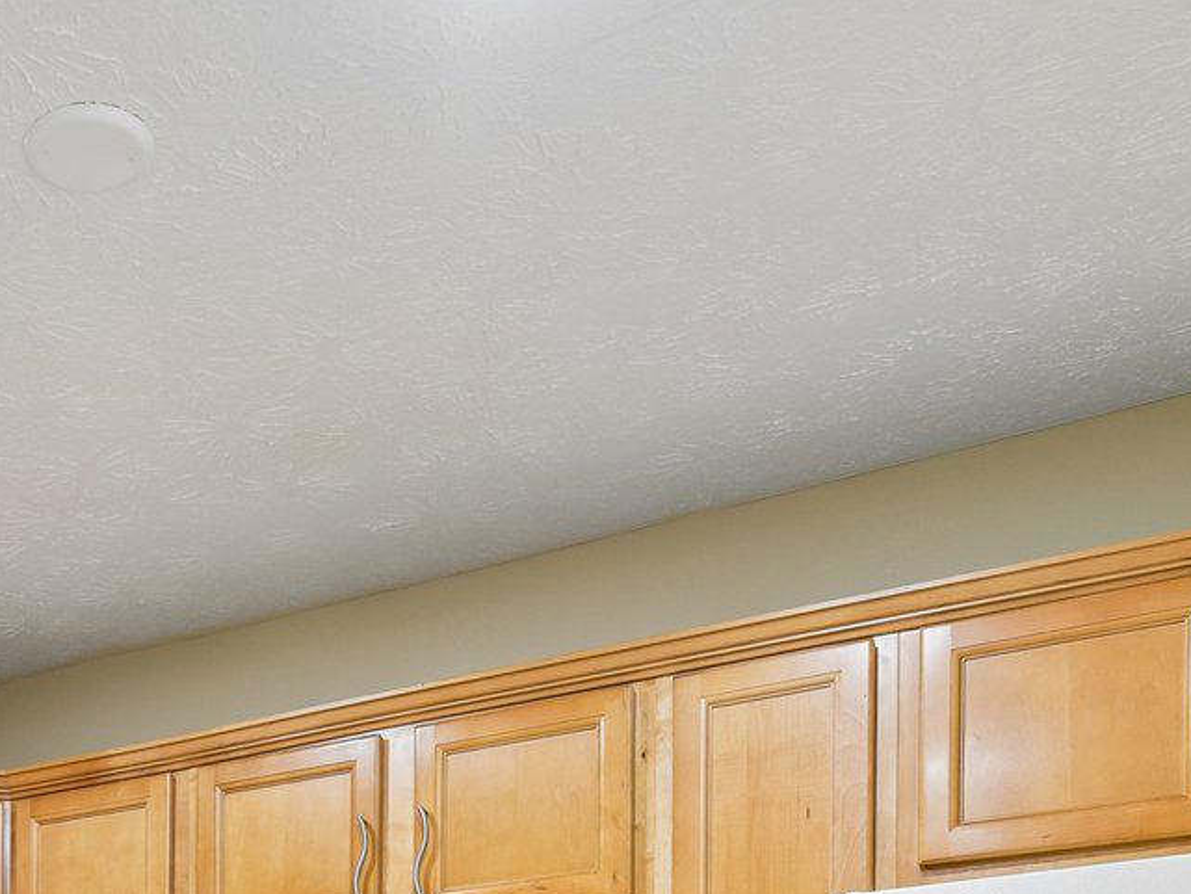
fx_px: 1480
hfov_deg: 40.0
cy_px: 1220
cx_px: 82
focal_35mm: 43
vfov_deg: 27.1
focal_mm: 14
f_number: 8
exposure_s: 1/8
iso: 400
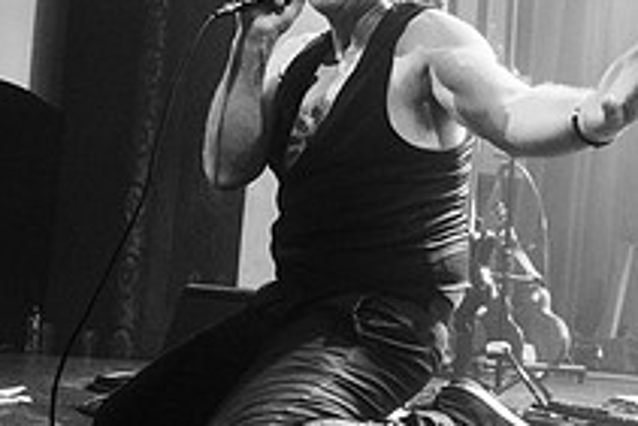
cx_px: 342
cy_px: 134
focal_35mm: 66
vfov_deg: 20.6
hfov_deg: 30.5
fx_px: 1170
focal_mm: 24
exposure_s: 1/200
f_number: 3.2
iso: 2500
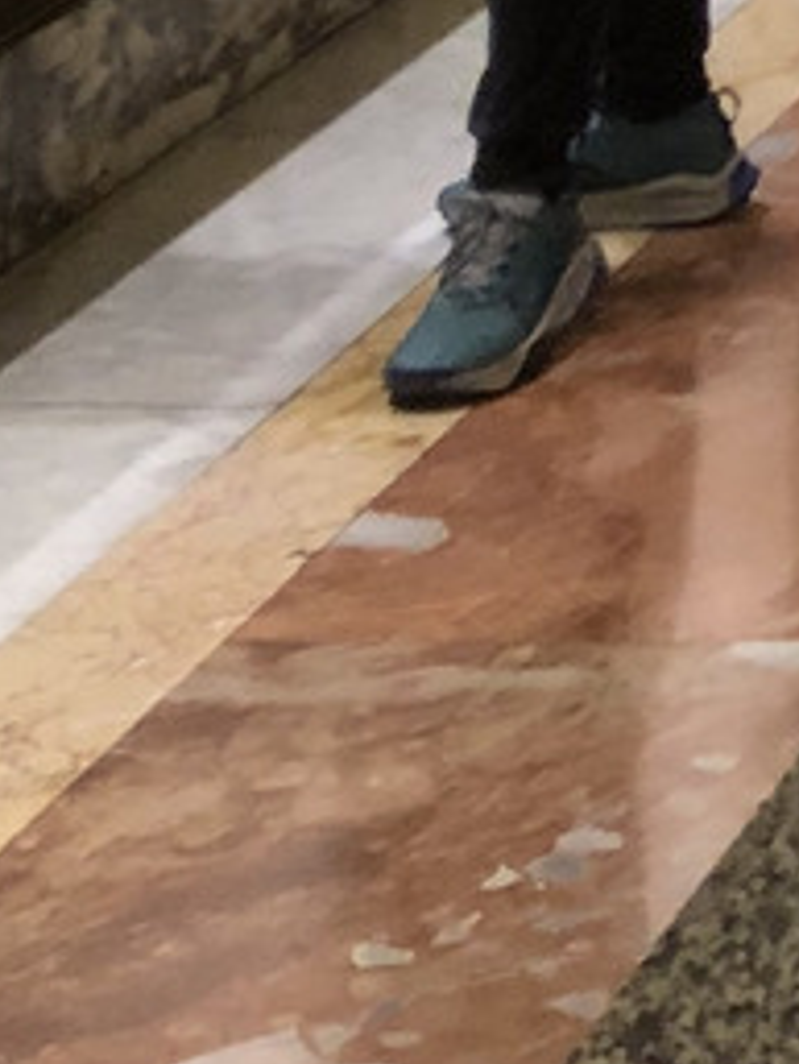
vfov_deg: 9.1
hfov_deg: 7.5
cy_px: -2124
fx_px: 5351
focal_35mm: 174
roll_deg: +1.0
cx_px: 2397
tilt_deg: +6.3
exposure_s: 1/17
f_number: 1.8
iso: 64
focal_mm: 4
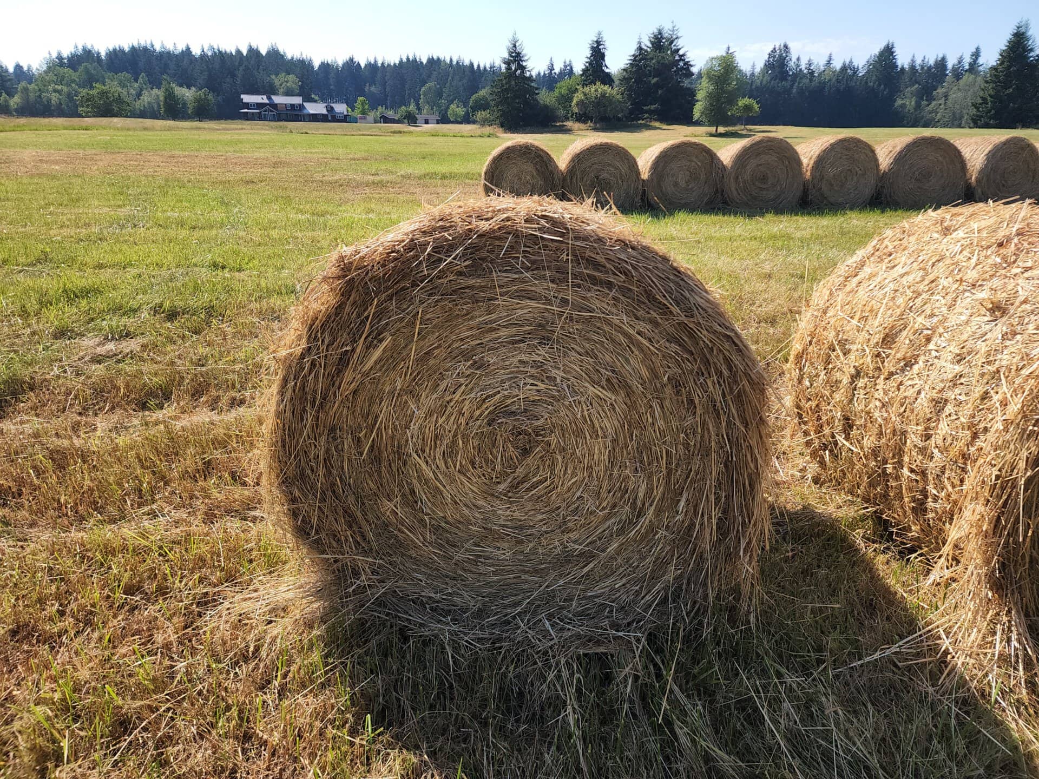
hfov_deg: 73.9
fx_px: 690
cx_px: 520
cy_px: 390
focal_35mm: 23
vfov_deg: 58.9
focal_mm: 6.4
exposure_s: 1/647
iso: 12
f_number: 1.8
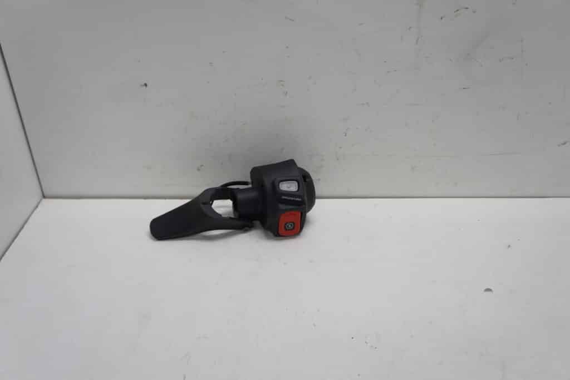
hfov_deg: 61.9
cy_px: 190
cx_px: 285
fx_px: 475
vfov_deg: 43.6
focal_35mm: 30
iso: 125
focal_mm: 20
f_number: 4.5
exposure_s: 1/60
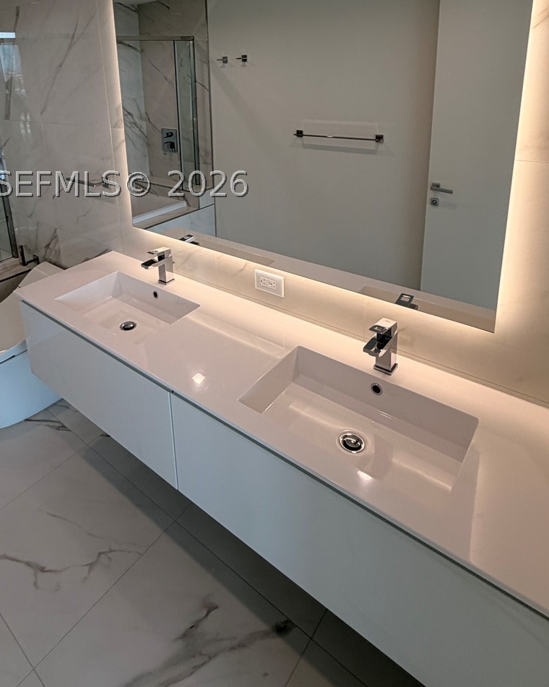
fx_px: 467
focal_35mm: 23
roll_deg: +3.7
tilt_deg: -12.2
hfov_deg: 60.1
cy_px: 184
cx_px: 206
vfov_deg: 68.6
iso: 50
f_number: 2.2
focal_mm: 2.22
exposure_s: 1/120
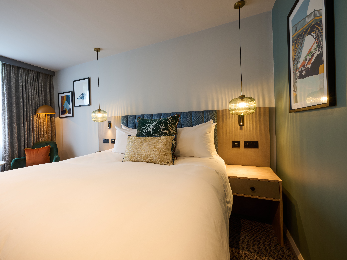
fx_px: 160
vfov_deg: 78.1
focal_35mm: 16
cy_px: 126
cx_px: 144
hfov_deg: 93.6
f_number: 16
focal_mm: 14
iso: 100
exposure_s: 1.6
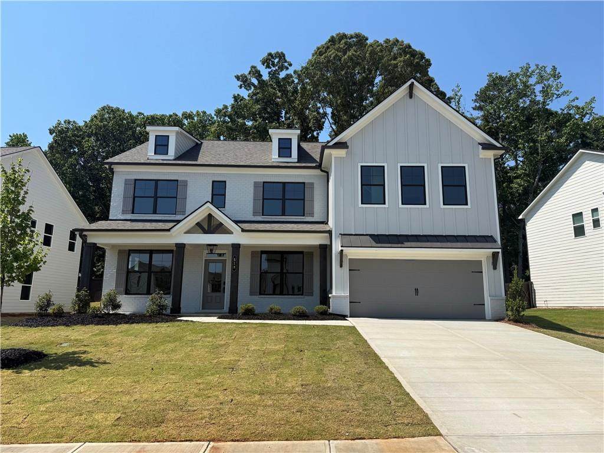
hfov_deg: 71.6
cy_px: 226
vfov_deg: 56.8
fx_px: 419
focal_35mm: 24
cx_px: 302
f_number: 1.78
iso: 80
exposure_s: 1/5714
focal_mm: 6.76
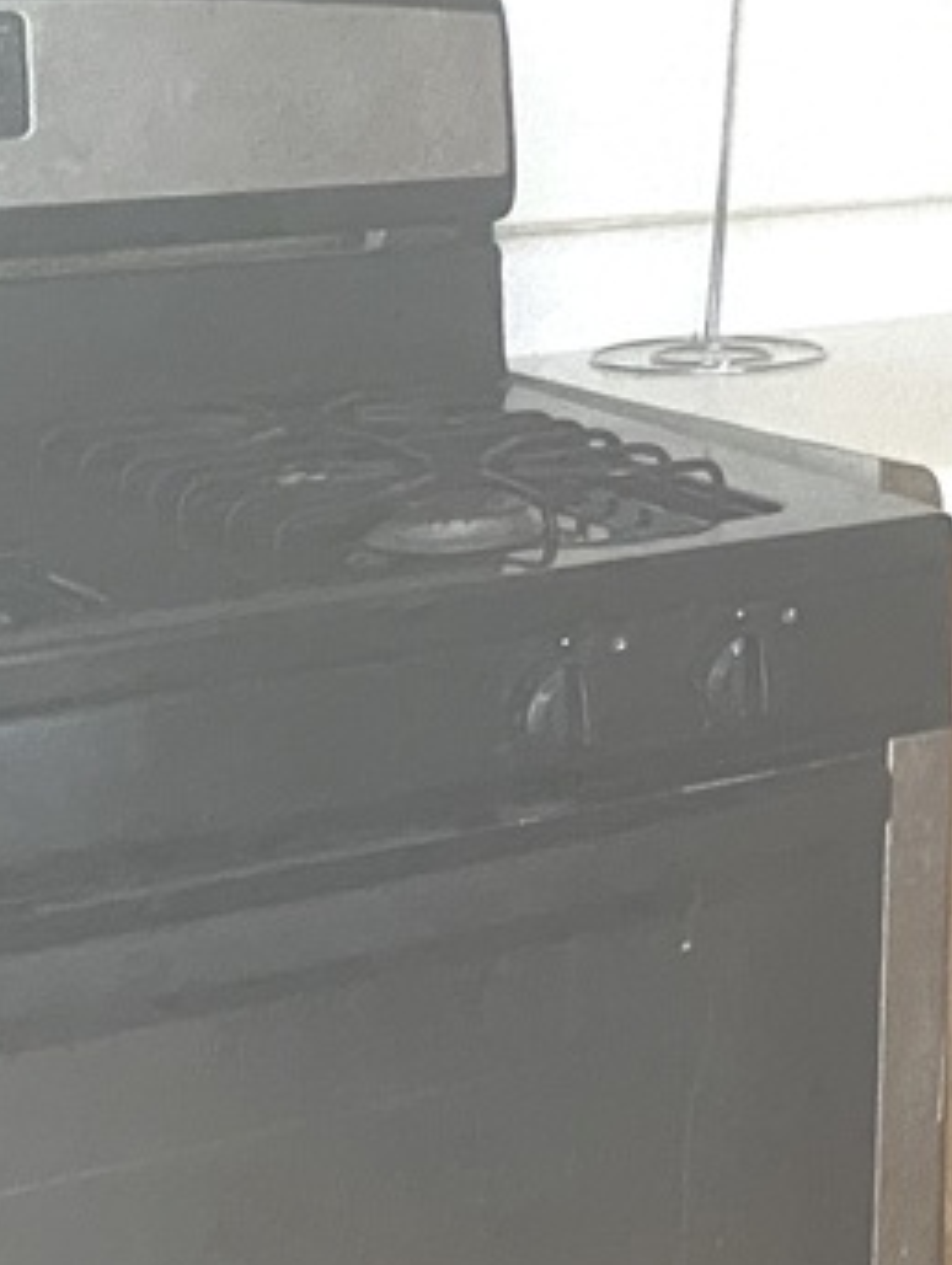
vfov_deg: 17.4
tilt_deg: -2.1
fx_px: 3989
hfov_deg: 11.7
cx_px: 2107
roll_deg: -0.3
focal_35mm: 109
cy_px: -114
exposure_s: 1/30
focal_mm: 4.25
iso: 1000
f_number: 1.8
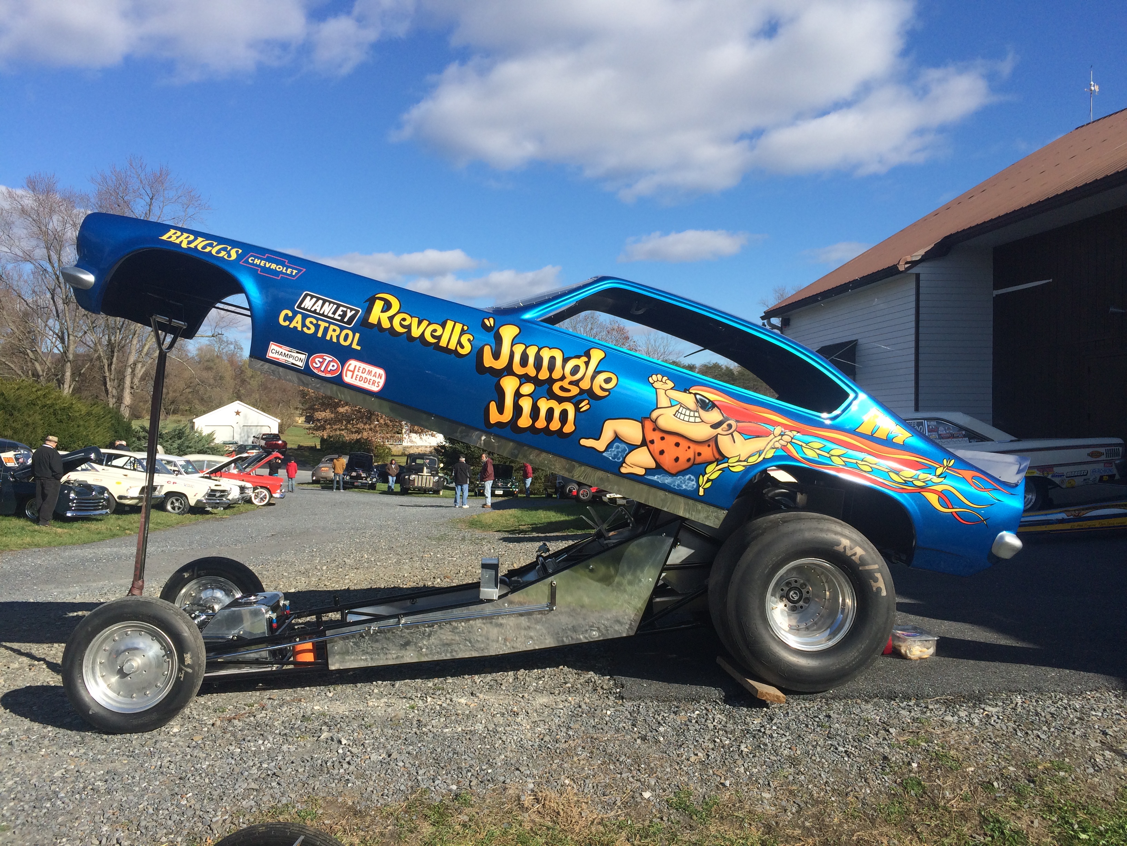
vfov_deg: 48.2
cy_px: 423
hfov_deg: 61.7
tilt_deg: -0.3
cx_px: 564
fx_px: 944
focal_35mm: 29
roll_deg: -0.3
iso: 32
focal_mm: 4.15
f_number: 2.2
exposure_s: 1/1953
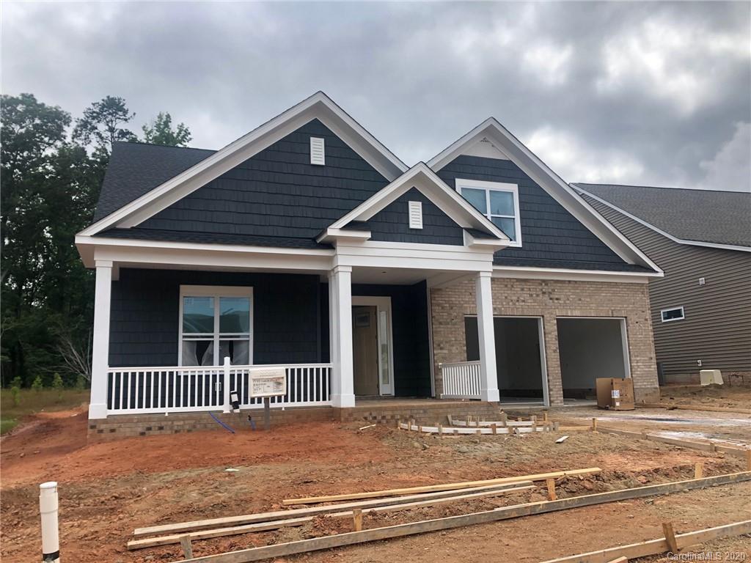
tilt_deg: +9.2
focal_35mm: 28
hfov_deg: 63.4
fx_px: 607
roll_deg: +2.5
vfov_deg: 49.7
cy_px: 282
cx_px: 376
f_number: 1.8
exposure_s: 1/1012
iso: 20
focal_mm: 4
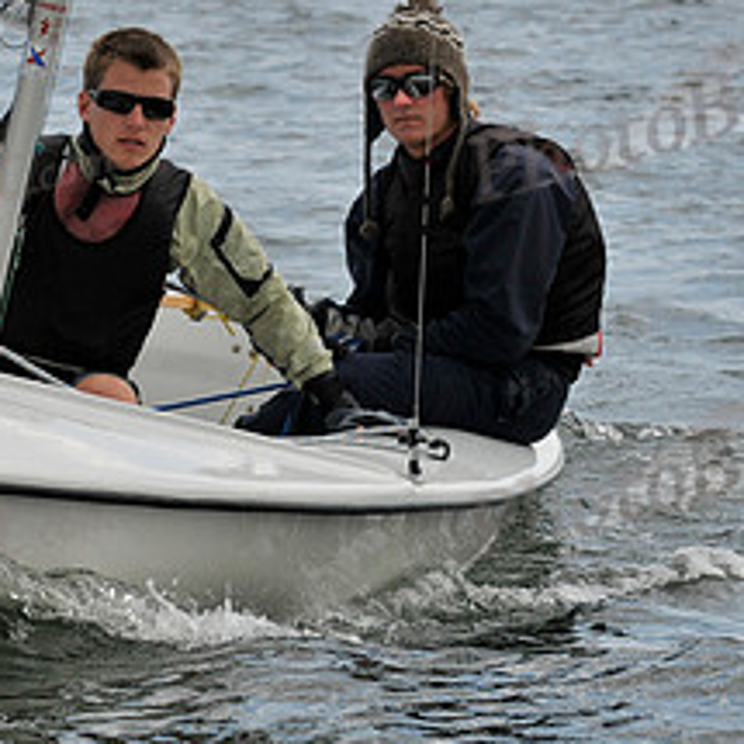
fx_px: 8782
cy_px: 341
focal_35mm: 361
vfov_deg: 4.9
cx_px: 291
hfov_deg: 4.9
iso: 200
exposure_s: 1/800
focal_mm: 105
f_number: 7.1
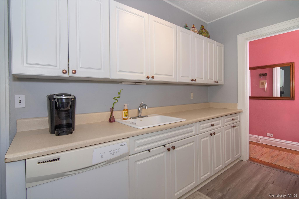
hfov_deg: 95.0
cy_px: 100
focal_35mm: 16
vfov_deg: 72.0
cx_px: 150
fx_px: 137
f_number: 11
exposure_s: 1/40
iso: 640
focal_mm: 11
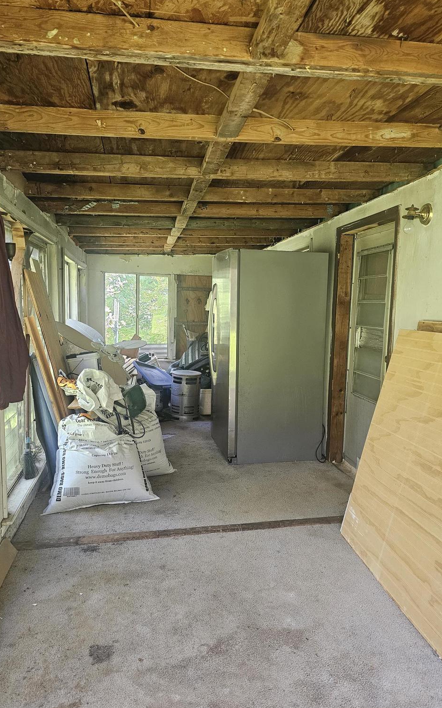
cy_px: 359
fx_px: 482
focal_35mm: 25
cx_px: 255
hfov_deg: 49.1
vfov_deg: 72.5
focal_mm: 6.3
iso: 400
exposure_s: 1/120
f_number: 1.7
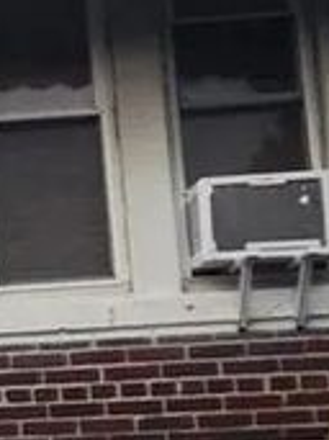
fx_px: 2335
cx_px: -956
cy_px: 431
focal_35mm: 184
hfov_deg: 6.6
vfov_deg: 10.7
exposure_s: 1/313
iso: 12
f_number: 1.8
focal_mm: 6.4
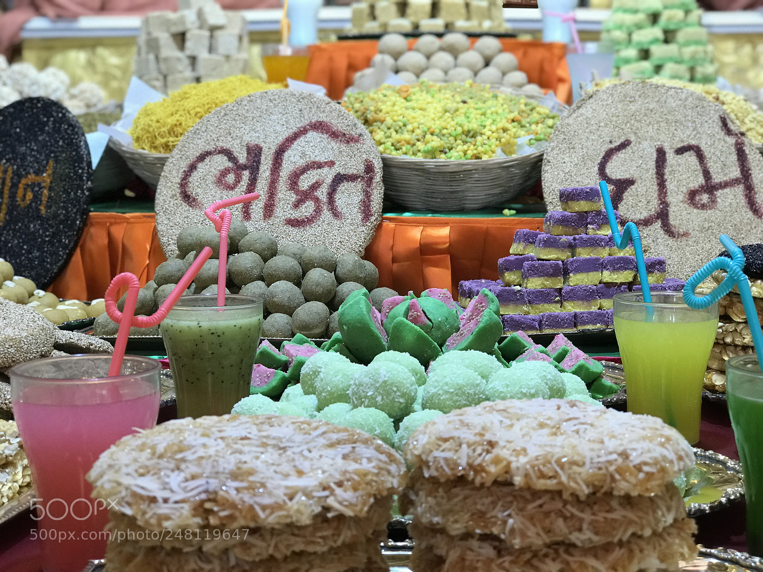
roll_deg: +0.4
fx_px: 1256
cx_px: 382
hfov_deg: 33.8
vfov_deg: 25.7
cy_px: 286
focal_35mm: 57
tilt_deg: -7.3
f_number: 2.8
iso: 80
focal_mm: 6.6
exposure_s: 1/50
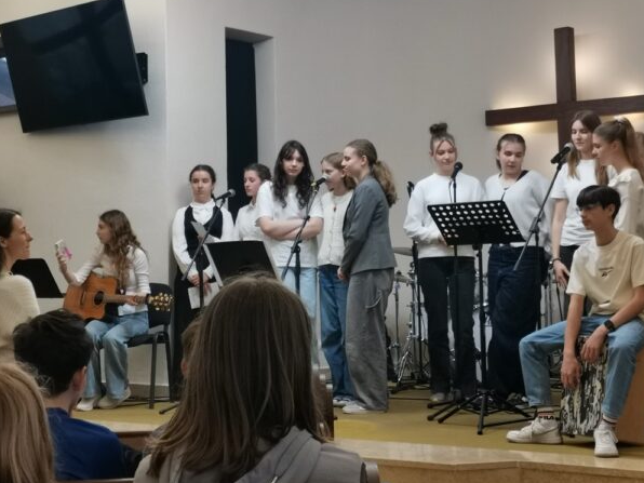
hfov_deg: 29.0
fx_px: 1246
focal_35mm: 67
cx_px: 325
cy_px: 210
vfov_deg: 21.9
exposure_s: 1/100
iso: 160
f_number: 1.8
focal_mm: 4.75
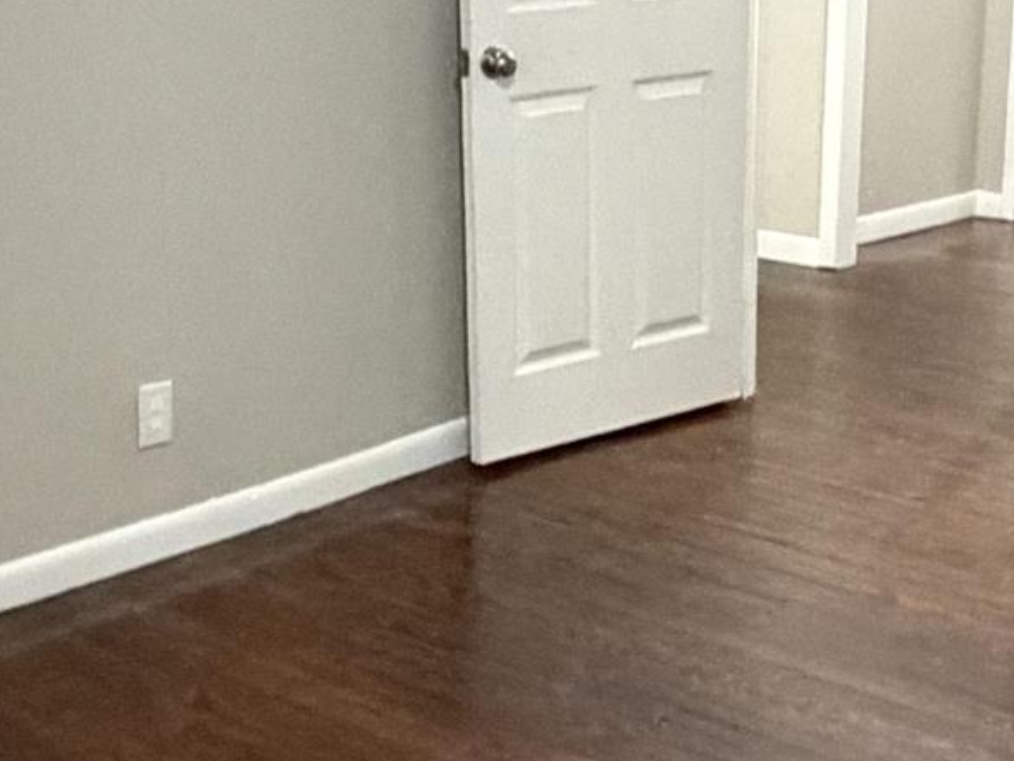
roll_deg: +0.5
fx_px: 2139
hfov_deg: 26.7
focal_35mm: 73
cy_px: 430
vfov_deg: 20.2
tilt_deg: -17.7
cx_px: 566
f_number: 2.2
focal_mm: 2.22
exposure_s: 1/60
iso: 1250
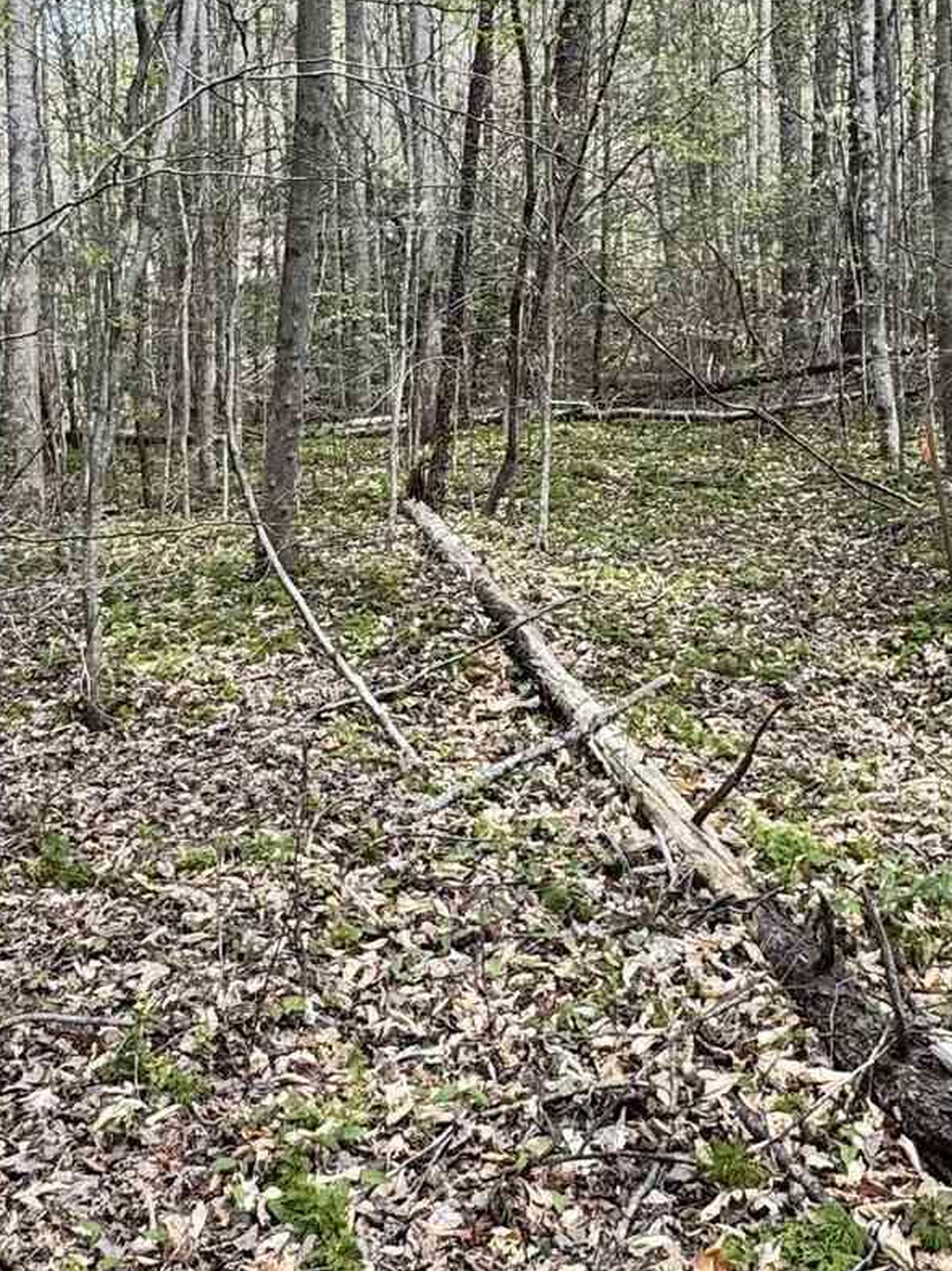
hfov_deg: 35.1
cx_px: 526
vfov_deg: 45.5
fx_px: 1504
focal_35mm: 41
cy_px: 499
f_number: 2.2
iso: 40
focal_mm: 2.22
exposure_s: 1/383
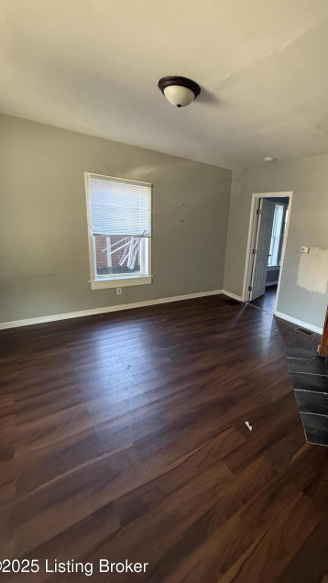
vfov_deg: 99.4
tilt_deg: -15.4
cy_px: 288
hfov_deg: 65.5
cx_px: 216
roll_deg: -4.6
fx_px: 247
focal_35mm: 16
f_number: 2.2
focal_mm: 2.22
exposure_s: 1/60
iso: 400
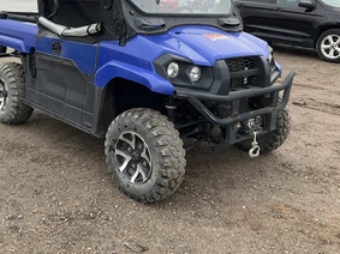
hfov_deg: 45.4
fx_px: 403
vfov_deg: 34.7
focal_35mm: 41
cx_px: 125
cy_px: 78
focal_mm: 3
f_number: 1.8
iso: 25
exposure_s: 1/189
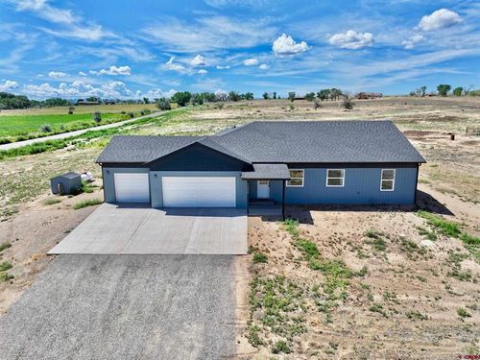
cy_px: 180
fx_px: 333
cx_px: 240
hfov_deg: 71.6
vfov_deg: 56.8
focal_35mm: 24
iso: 120
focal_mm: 12.29
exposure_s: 1/2000
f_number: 2.8
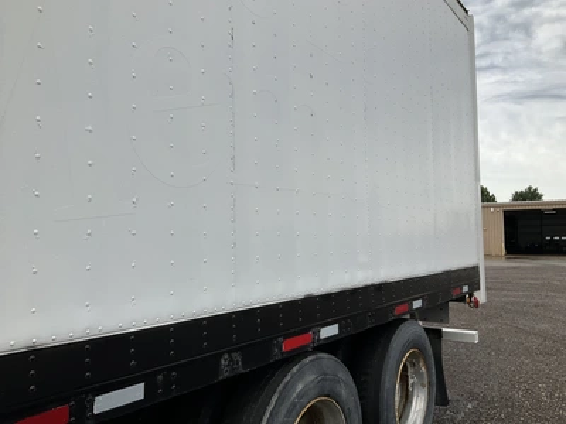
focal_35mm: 29
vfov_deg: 48.2
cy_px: 212
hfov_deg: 61.7
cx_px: 283
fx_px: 474
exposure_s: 1/1451
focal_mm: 3
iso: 25
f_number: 1.8
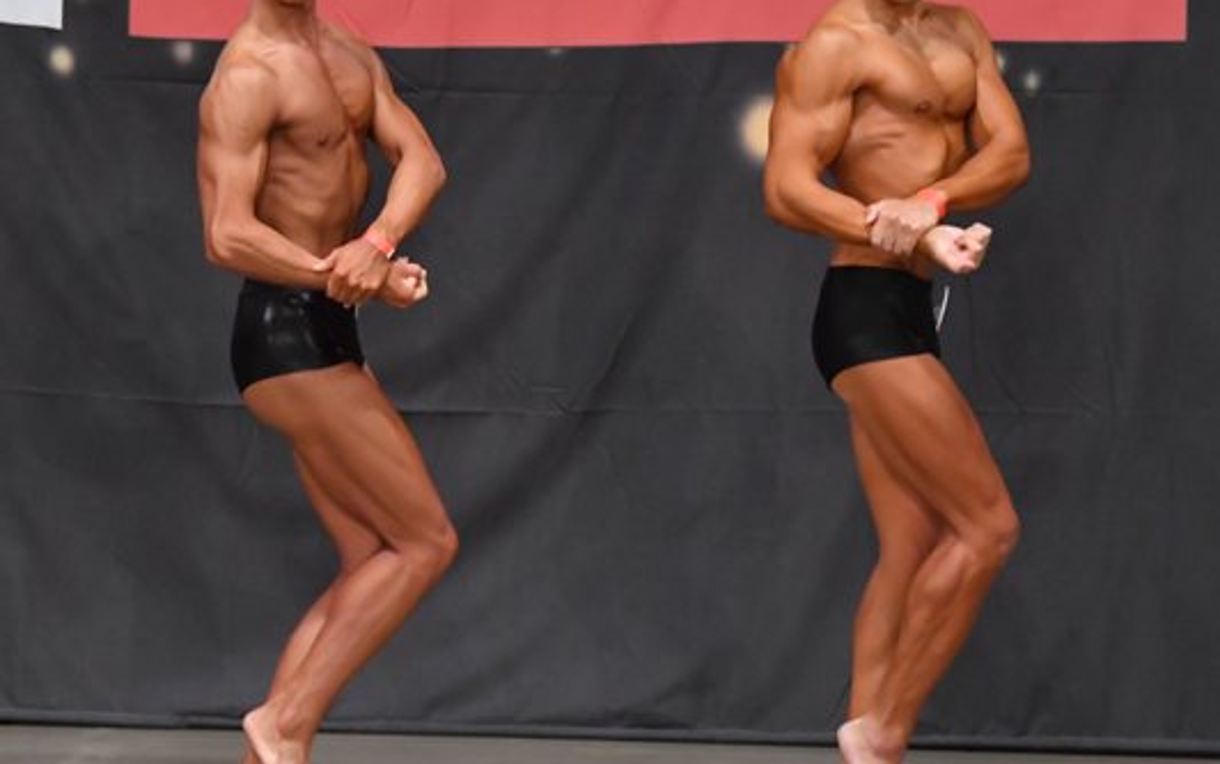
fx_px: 10711
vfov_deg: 4.1
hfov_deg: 6.5
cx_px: 375
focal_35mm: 322
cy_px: 330
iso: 5000
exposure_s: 1/400
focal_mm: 145
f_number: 5.6
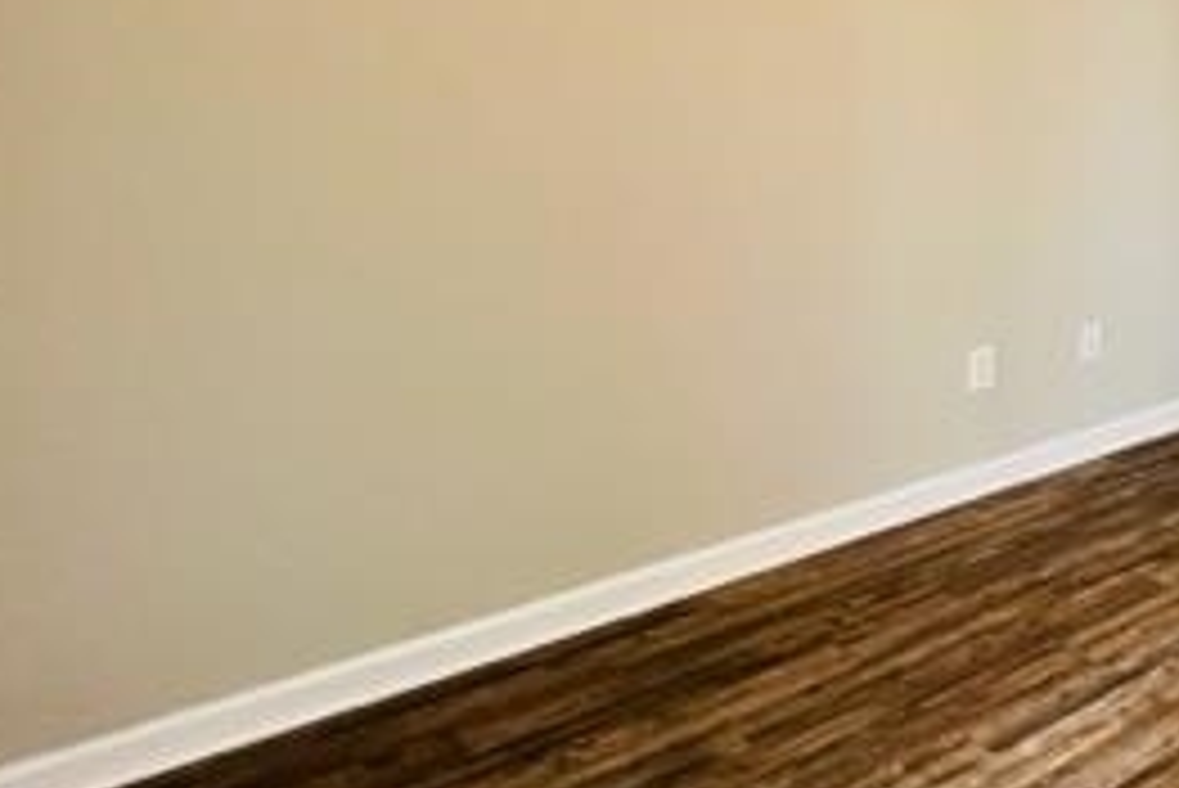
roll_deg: -1.5
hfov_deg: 40.5
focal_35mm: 33
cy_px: 99
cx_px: 1408
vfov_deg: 37.7
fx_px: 1081
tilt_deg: -3.3
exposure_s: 1/60
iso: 250
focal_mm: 1.57
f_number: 1.8
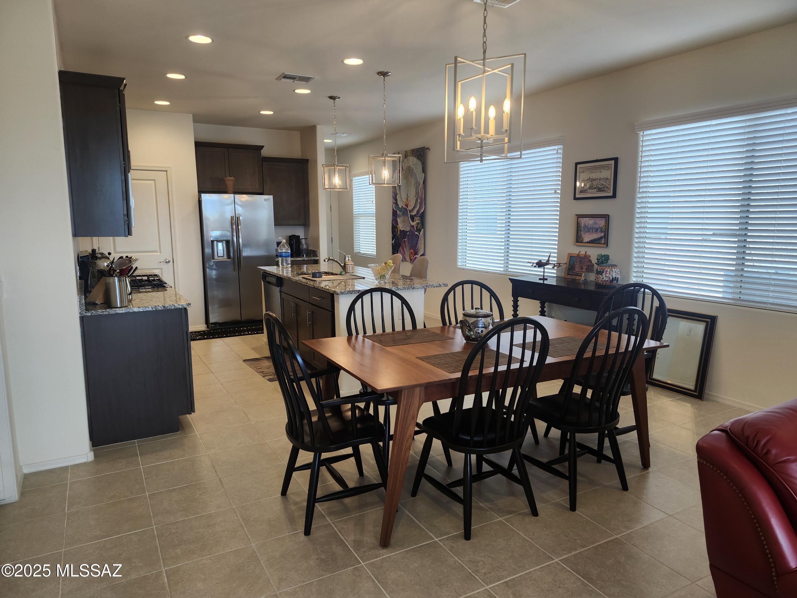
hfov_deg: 73.9
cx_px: 398
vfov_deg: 58.9
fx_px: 530
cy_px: 299
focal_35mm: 23
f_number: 1.8
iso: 100
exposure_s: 1/120
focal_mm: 5.54
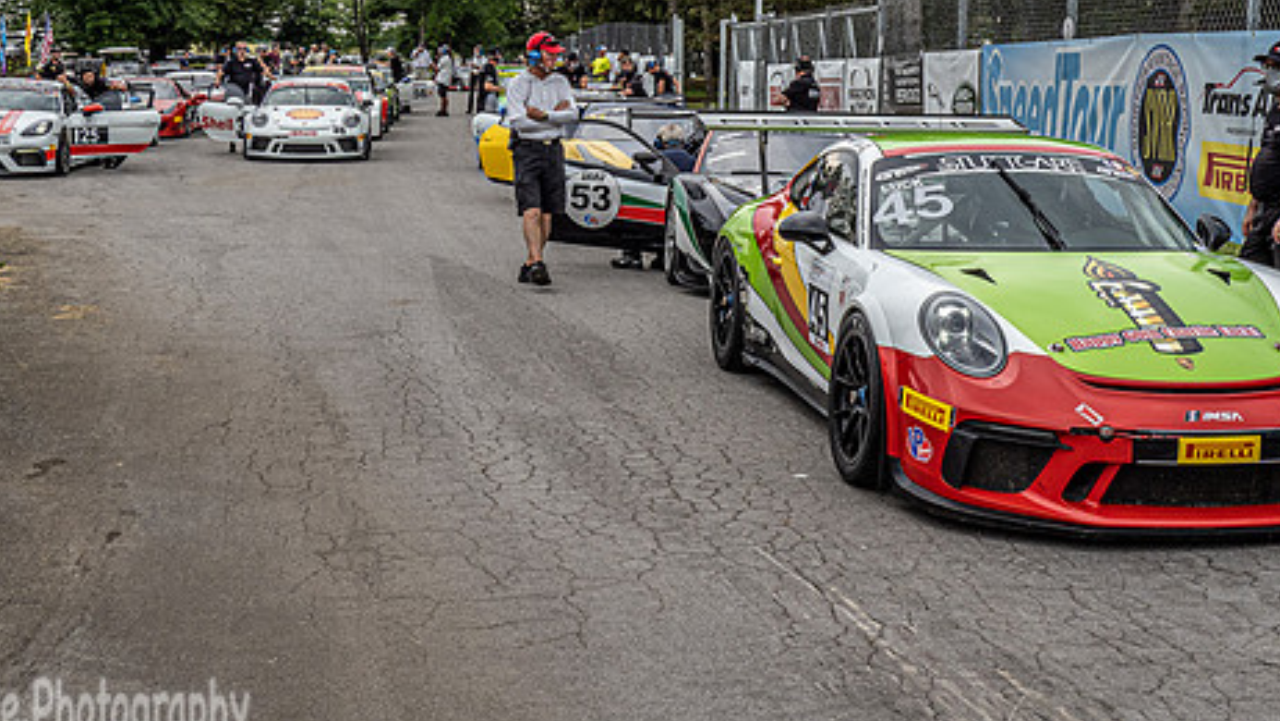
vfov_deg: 22.7
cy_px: 132
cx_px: 615
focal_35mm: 52
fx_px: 1765
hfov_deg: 39.9
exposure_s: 1/200
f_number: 9
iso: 320
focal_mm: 18
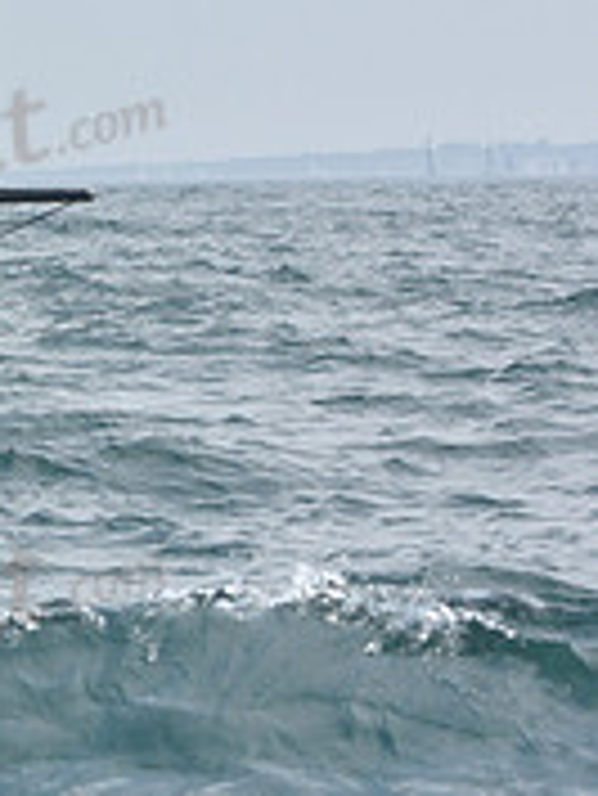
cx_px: -697
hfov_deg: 5.0
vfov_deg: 6.8
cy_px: 7
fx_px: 6672
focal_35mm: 290
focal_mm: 92
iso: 250
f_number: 8
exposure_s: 1/800
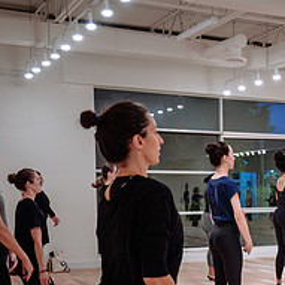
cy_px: 236
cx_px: 287
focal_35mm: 69
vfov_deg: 24.5
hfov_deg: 23.9
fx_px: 643
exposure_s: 1/125
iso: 800
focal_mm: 24
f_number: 2.8
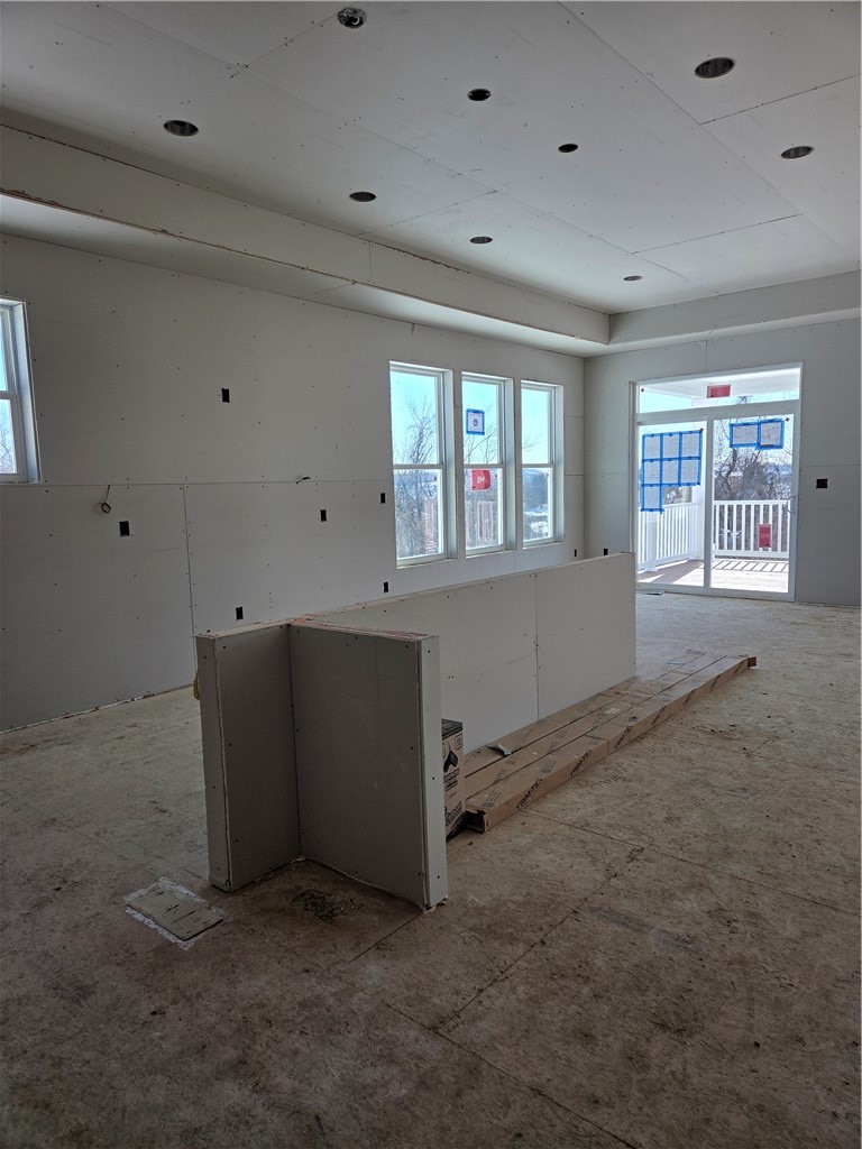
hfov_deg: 58.9
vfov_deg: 73.9
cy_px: 574
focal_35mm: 23
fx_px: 764
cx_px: 431
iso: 80
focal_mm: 5.4
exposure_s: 1/1941
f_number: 1.8
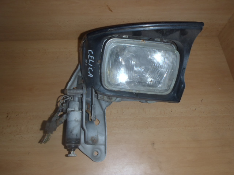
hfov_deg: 63.4
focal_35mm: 28
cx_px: 117
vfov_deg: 49.7
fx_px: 189
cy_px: 88
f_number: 3.9
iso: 100
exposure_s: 1/30
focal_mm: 5
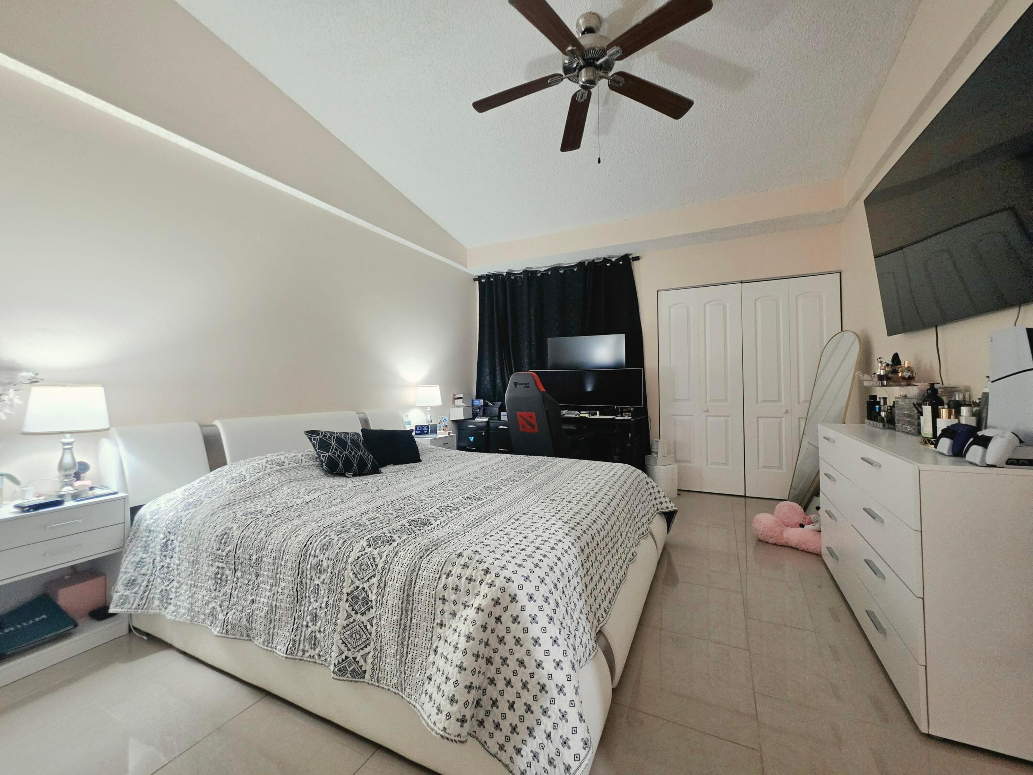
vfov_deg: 89.9
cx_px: 516
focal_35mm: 13
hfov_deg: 106.2
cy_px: 388
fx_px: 388
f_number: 1.9
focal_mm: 2.2
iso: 200
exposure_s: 1/60.2
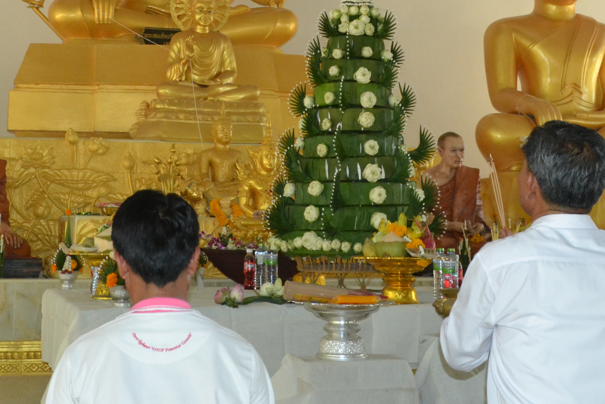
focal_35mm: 67
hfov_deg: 30.0
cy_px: 68
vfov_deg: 20.0
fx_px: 1126
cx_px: 235
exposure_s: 1/200
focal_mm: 20
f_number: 7.1
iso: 1600
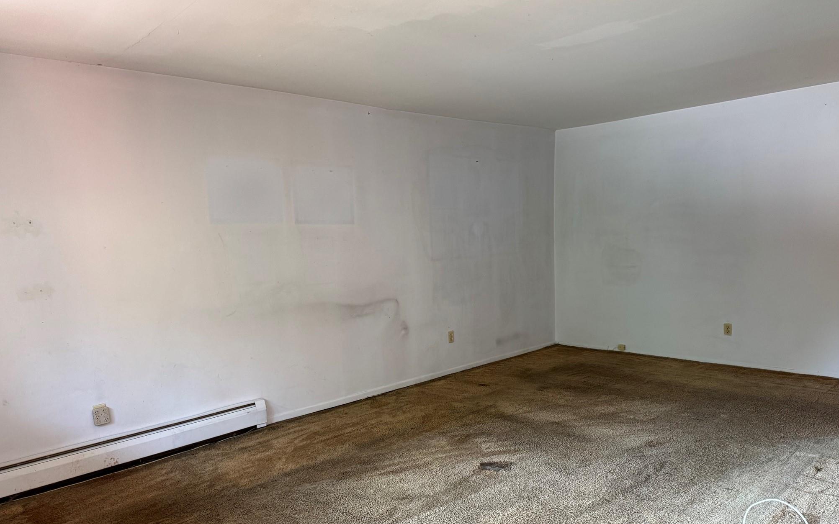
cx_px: 415
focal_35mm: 26
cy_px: 308
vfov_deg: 47.4
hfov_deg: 70.4
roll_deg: +2.6
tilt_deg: -7.6
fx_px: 594
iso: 250
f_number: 1.78
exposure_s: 1/60
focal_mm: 6.76
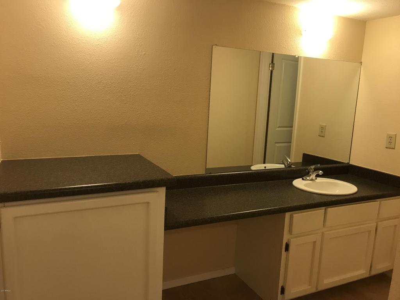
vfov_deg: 49.7
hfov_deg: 63.4
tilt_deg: -10.4
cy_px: 150
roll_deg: -2.8
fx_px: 324
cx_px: 200
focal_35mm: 28
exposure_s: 1/15
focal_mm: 3.99
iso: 40
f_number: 1.8
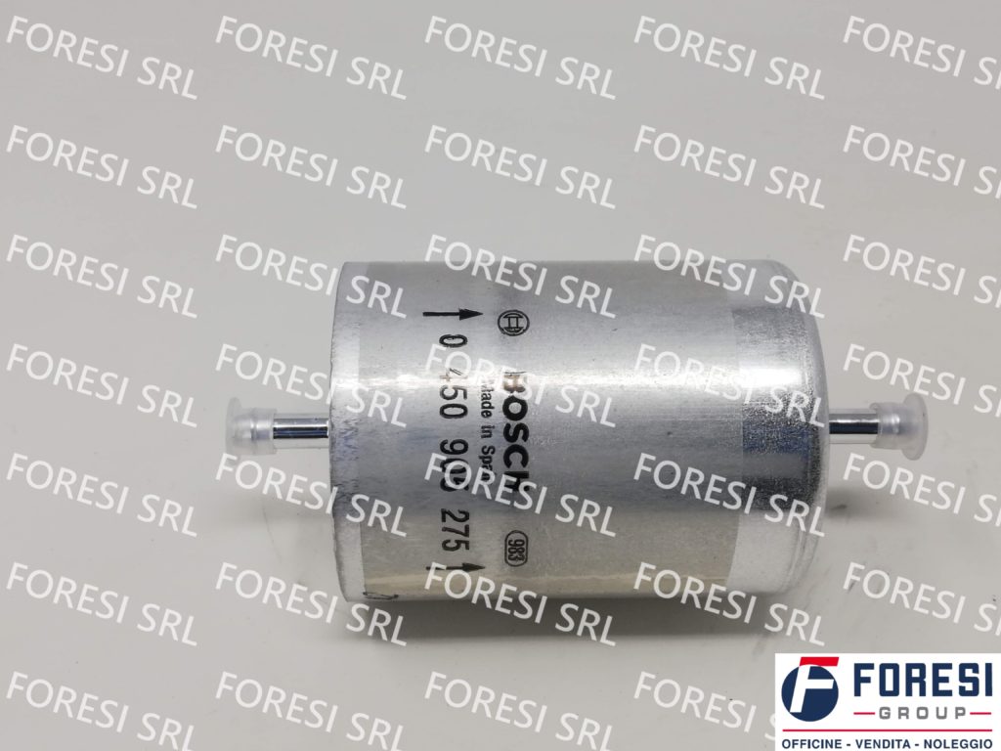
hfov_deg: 46.8
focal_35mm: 40
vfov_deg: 36.0
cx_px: 500
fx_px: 1157
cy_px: 376
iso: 50
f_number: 2.2
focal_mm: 3.81
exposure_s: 1/121
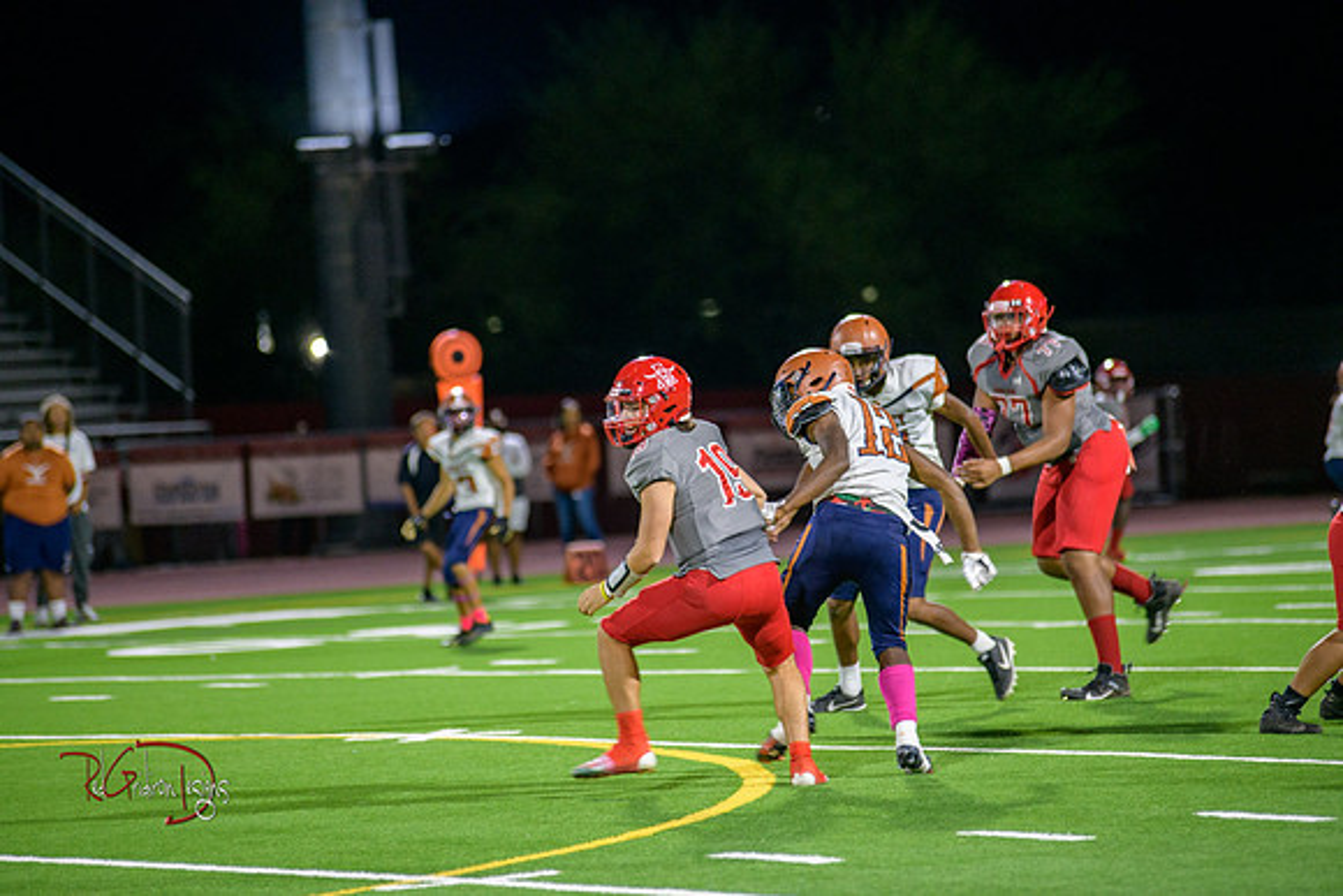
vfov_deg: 6.9
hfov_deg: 10.3
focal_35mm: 200
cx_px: 672
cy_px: 448
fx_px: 7463
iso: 1600
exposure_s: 1/250
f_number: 2.8
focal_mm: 200
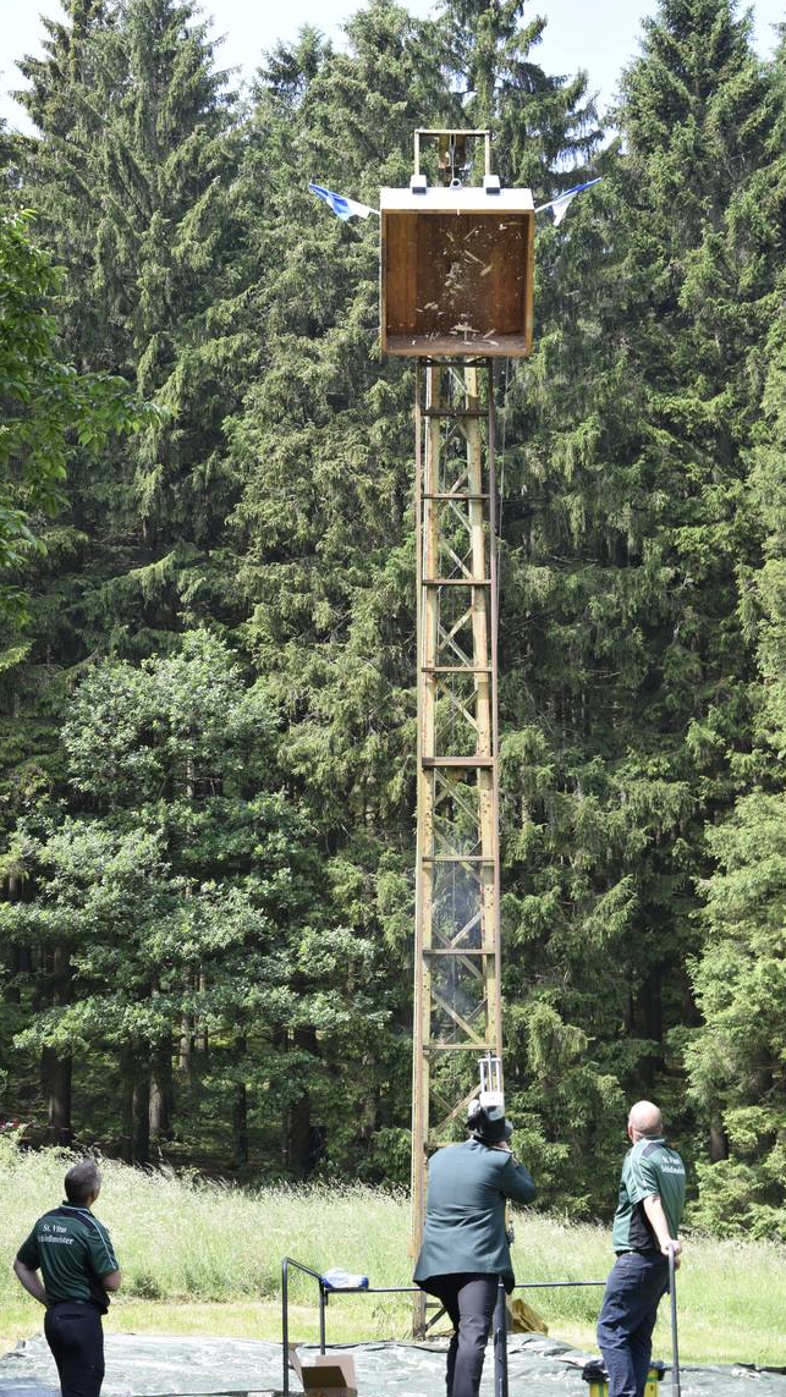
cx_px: 466
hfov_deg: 15.9
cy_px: 698
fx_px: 2816
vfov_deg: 27.9
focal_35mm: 76
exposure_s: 1/250
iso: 400
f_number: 8
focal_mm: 48
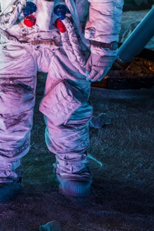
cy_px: 143
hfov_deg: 8.6
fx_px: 1007
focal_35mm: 157
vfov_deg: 13.1
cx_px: -54
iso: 800
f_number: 2.8
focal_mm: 44
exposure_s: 1/60
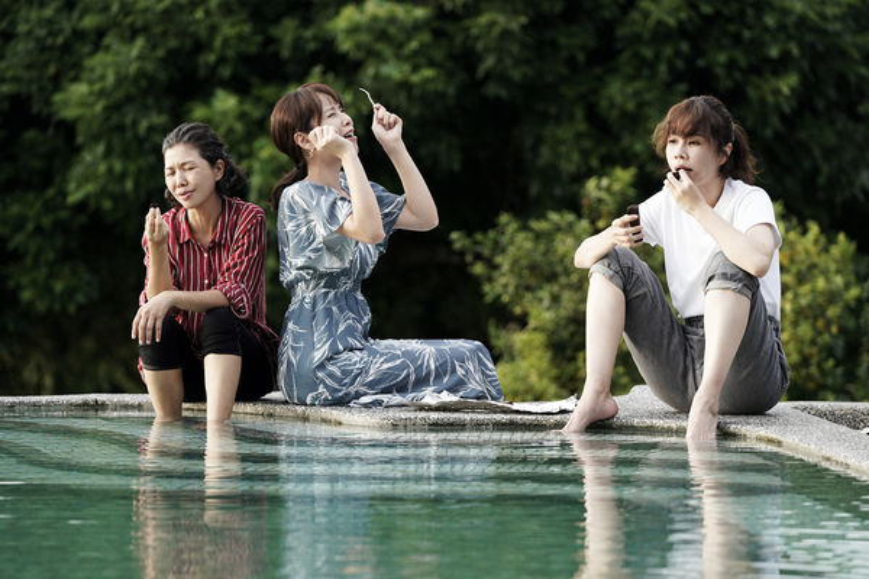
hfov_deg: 12.5
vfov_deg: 8.3
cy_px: 290
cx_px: 434
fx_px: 3983
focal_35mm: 165
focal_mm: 165
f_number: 3.5
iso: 200
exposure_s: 1/400
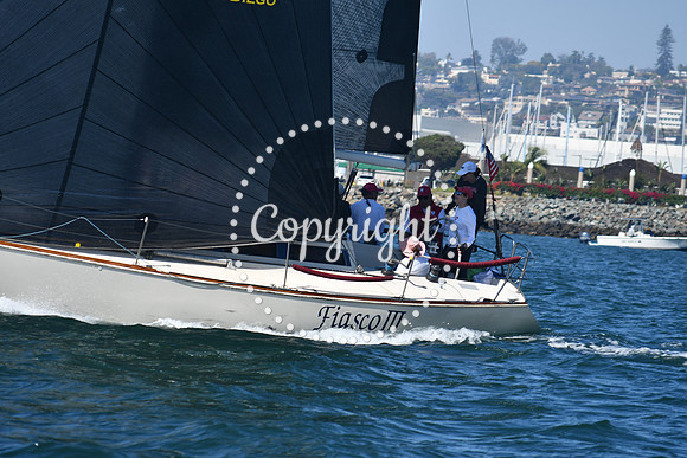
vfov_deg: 4.6
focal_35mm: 300
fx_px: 5726
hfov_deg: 6.9
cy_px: 229
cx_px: 344
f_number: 8
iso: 110
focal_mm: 200
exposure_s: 1/500
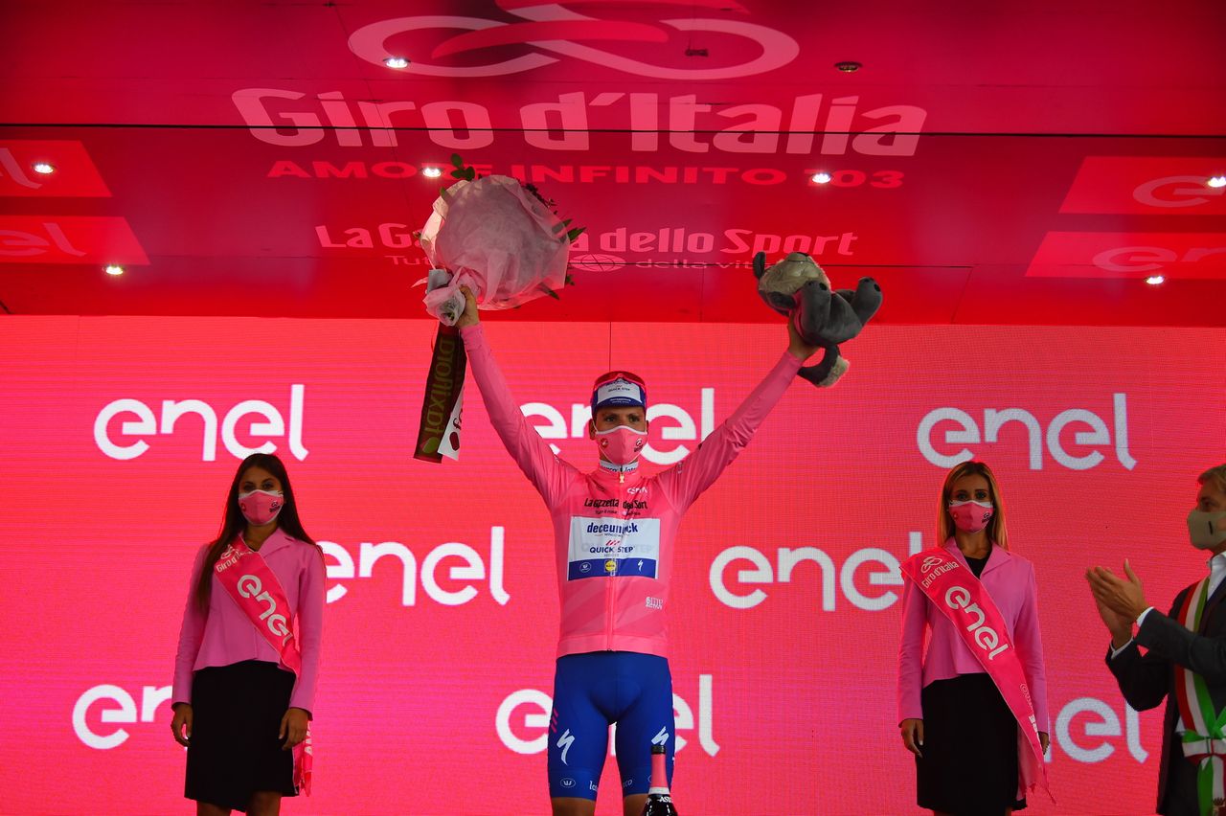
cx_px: 613
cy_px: 408
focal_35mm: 70
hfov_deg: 28.9
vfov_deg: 19.4
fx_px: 2383
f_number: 2.8
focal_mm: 70
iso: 1600
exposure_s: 1/800
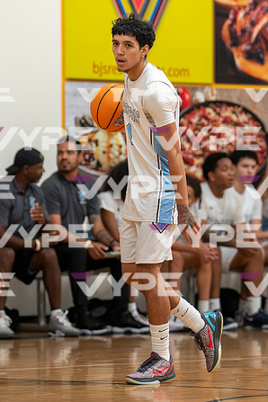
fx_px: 3495
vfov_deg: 6.6
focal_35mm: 313
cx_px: 141
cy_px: 191
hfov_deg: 4.4
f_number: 3.2
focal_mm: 158
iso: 10000
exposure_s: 1/1250
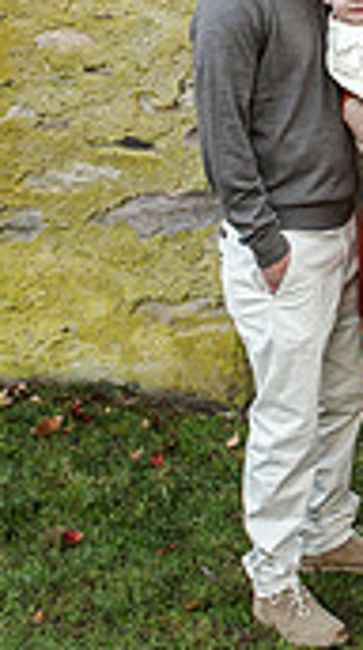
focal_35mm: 91
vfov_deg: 22.7
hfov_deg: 12.7
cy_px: 39
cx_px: 510
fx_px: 1566
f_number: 4.5
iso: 500
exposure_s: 1/200
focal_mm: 24
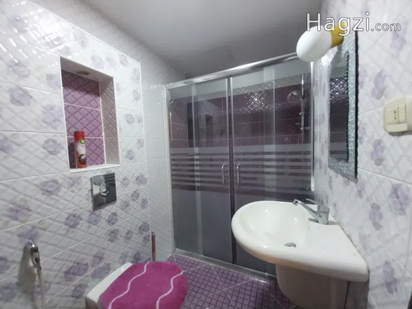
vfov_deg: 89.9
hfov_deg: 106.2
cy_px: 154
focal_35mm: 13
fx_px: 155
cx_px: 206
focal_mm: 1.3
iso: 250
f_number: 2.2
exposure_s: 1/25
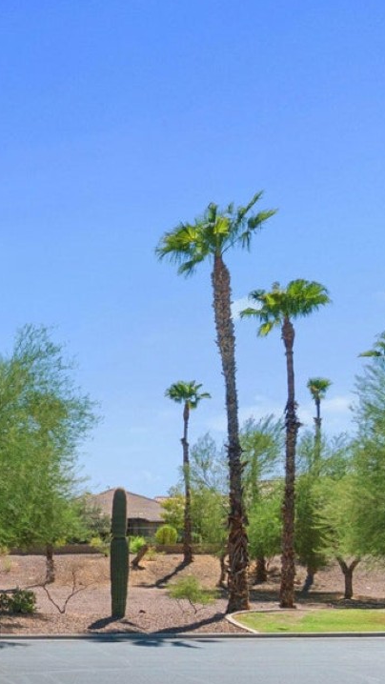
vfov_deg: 45.9
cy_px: 484
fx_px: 786
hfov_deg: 21.1
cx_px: -260
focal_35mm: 43
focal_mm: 11
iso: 100
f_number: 8
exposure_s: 1/350
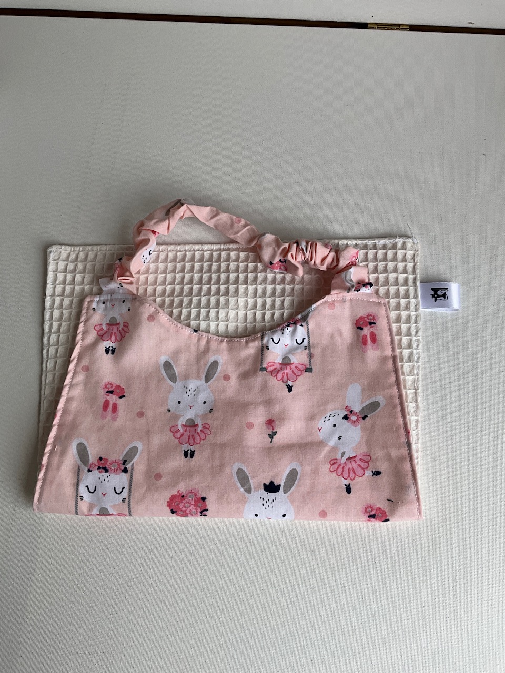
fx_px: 564
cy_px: 336
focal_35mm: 29
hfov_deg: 48.2
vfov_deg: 61.7
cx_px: 252
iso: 25
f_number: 1.8
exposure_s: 1/495
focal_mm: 3
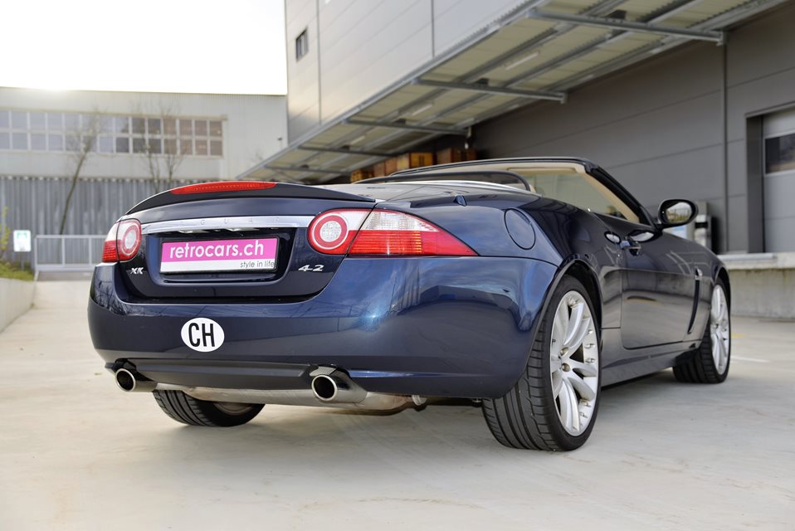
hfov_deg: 44.5
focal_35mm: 44
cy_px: 266
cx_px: 398
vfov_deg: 30.6
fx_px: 972
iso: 100
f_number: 4
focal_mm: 44
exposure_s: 1/200
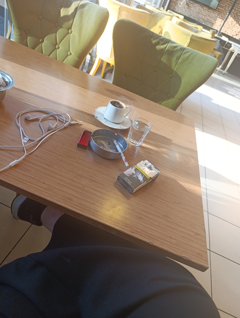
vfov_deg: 73.8
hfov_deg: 59.0
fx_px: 212
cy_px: 159
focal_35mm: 23
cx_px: 120
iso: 200
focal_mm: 6.14
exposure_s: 1/100
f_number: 1.6
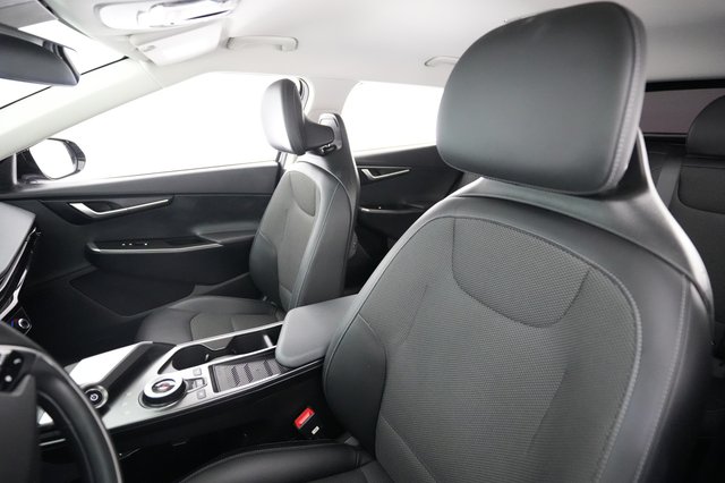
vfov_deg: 70.4
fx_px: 342
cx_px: 362
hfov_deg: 93.3
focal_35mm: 17
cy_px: 242
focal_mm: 17
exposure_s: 1/50
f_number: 2.8
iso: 12800
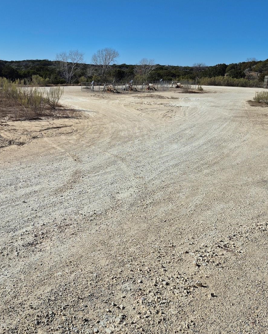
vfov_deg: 56.7
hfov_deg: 46.6
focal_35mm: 31
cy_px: 132
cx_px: 97
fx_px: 307
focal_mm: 5.4
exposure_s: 1/3792
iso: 25
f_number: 1.8
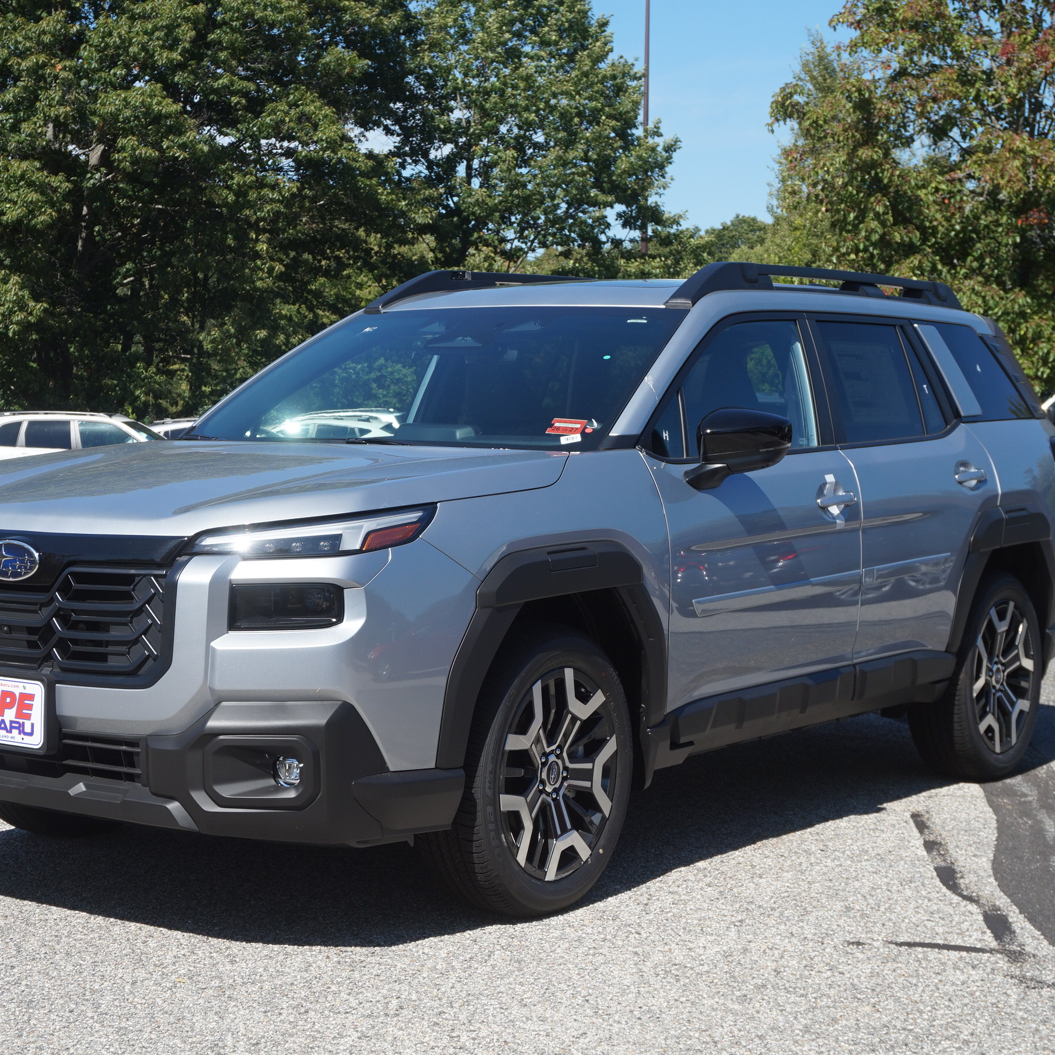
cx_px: 407
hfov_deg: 27.0
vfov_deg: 27.0
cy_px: 524
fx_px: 2194
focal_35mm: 64
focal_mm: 33
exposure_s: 1/200
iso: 100
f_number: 8
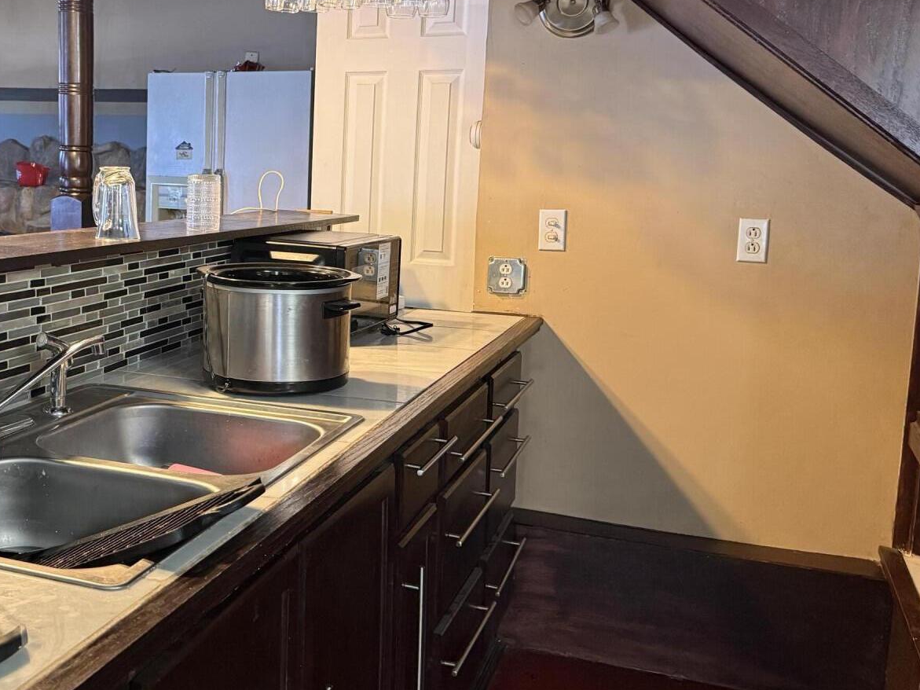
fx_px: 1090
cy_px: 288
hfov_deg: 44.4
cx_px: 237
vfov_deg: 35.0
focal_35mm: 41
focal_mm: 6.76
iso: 640
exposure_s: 1/60
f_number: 1.78
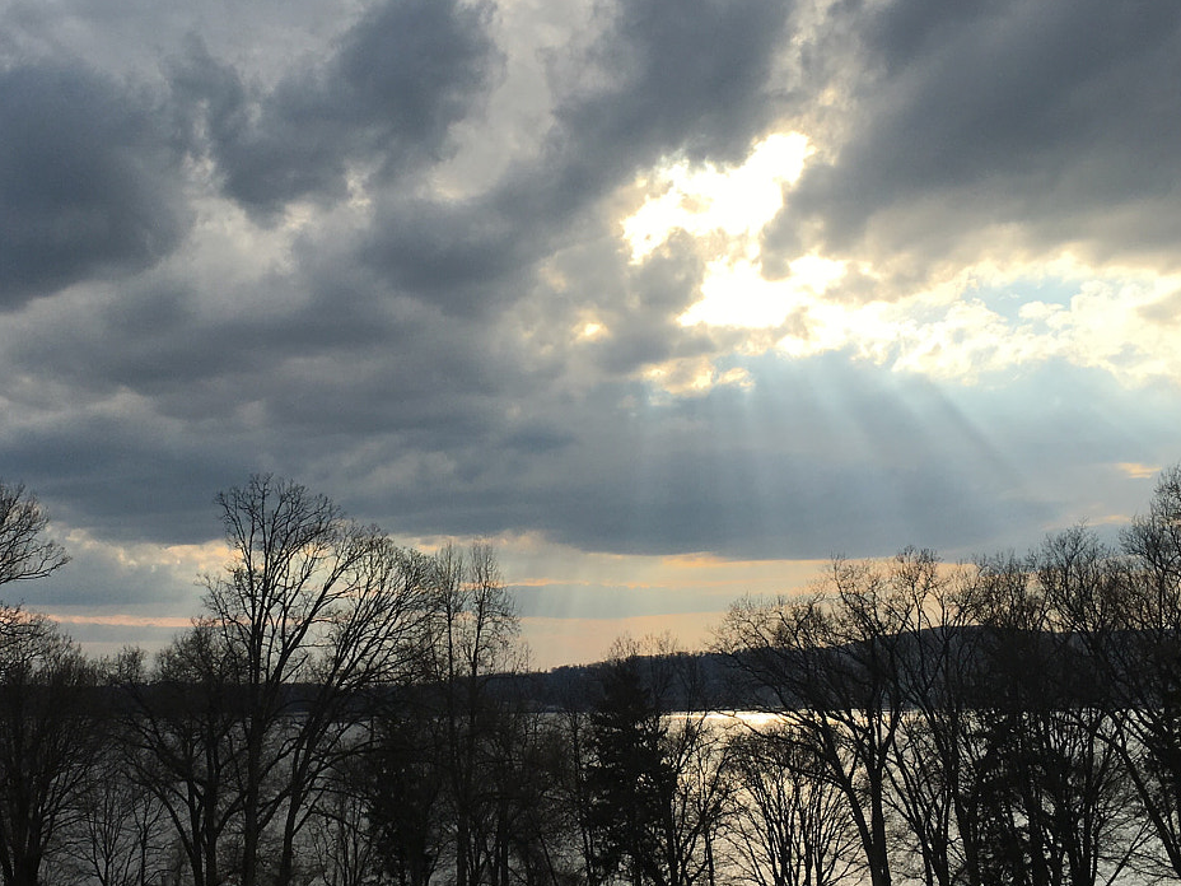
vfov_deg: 29.1
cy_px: 402
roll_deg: +0.3
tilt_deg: +8.8
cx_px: 447
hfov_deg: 38.0
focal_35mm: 50
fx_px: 1706
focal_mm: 4.15
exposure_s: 1/2653
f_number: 2.2
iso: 25
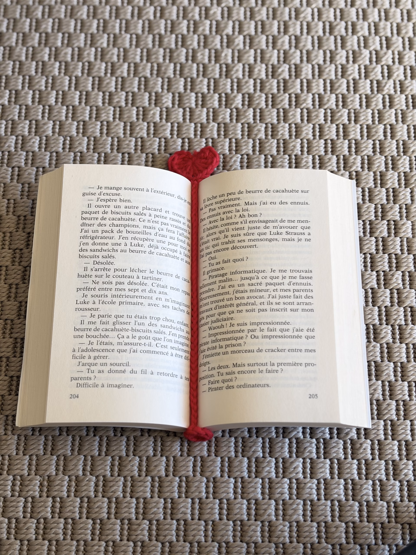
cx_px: 208
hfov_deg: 28.0
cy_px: 278
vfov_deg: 36.8
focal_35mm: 52
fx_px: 833
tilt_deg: -68.5
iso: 25
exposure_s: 1/134
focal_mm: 5.96
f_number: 1.6
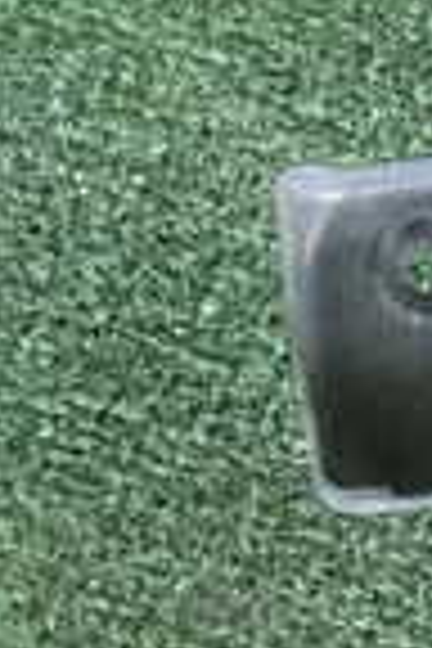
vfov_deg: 12.8
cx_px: 180
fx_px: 2808
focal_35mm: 156
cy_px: -126
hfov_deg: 8.8
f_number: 2.5
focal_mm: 6.37
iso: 1250
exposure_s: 1/125
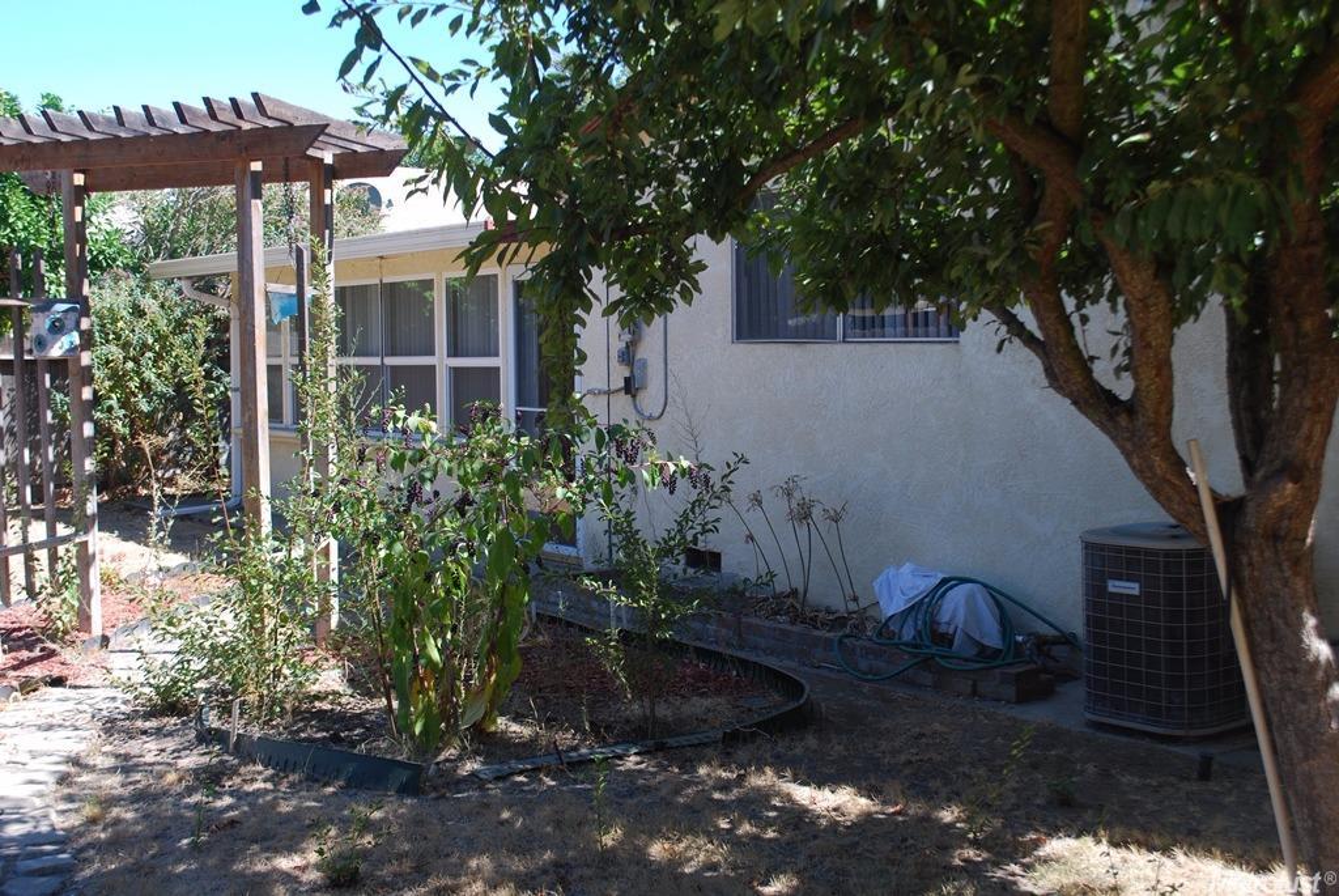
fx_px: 1564
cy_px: 448
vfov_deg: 32.0
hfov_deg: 46.4
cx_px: 670
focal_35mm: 42
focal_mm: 28
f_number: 5.6
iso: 140
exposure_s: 1/125
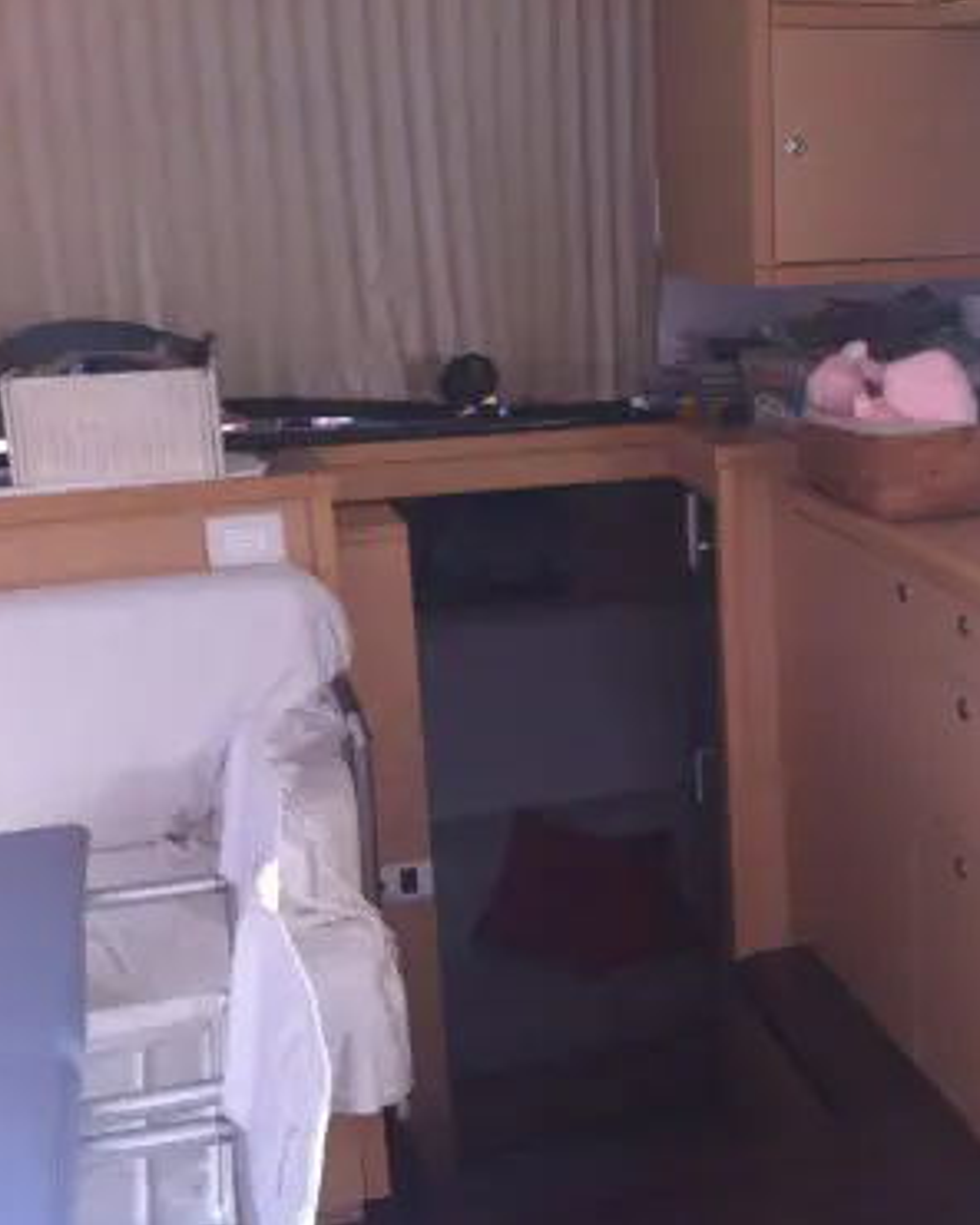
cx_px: 760
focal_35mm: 46
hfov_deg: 32.0
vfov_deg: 40.3
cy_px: 611
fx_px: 1668
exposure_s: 1/40
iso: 80
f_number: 2.8
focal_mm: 3.85
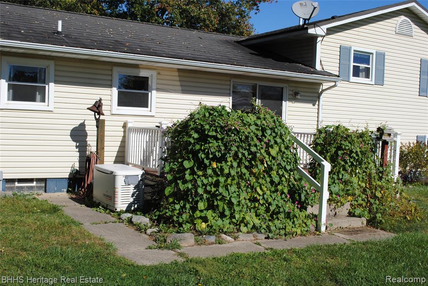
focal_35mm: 42
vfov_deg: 32.0
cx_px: 214
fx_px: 500
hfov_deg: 46.4
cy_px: 143
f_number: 9
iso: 100
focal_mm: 28
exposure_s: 1/320
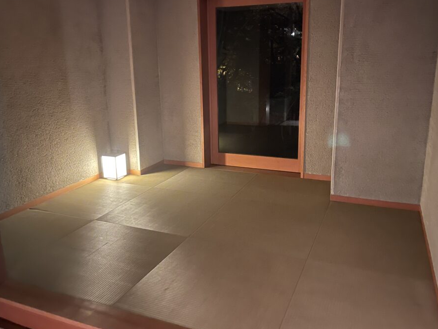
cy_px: 151
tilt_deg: -15.4
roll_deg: +0.7
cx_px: 228
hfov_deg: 59.9
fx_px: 380
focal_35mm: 30
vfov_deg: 46.8
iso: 1000
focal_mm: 5.1
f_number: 1.6
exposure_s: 1/9
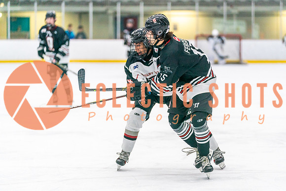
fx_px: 1344
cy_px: 101
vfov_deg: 8.1
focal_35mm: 169
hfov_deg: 12.1
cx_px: 168
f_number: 2.8
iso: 3200
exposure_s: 1/1250
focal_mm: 144
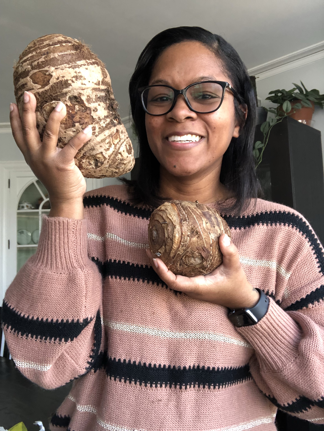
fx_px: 399
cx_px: 162
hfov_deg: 44.2
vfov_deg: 56.8
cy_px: 216
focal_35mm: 32
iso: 160
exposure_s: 1/60
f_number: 2.2
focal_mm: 2.87
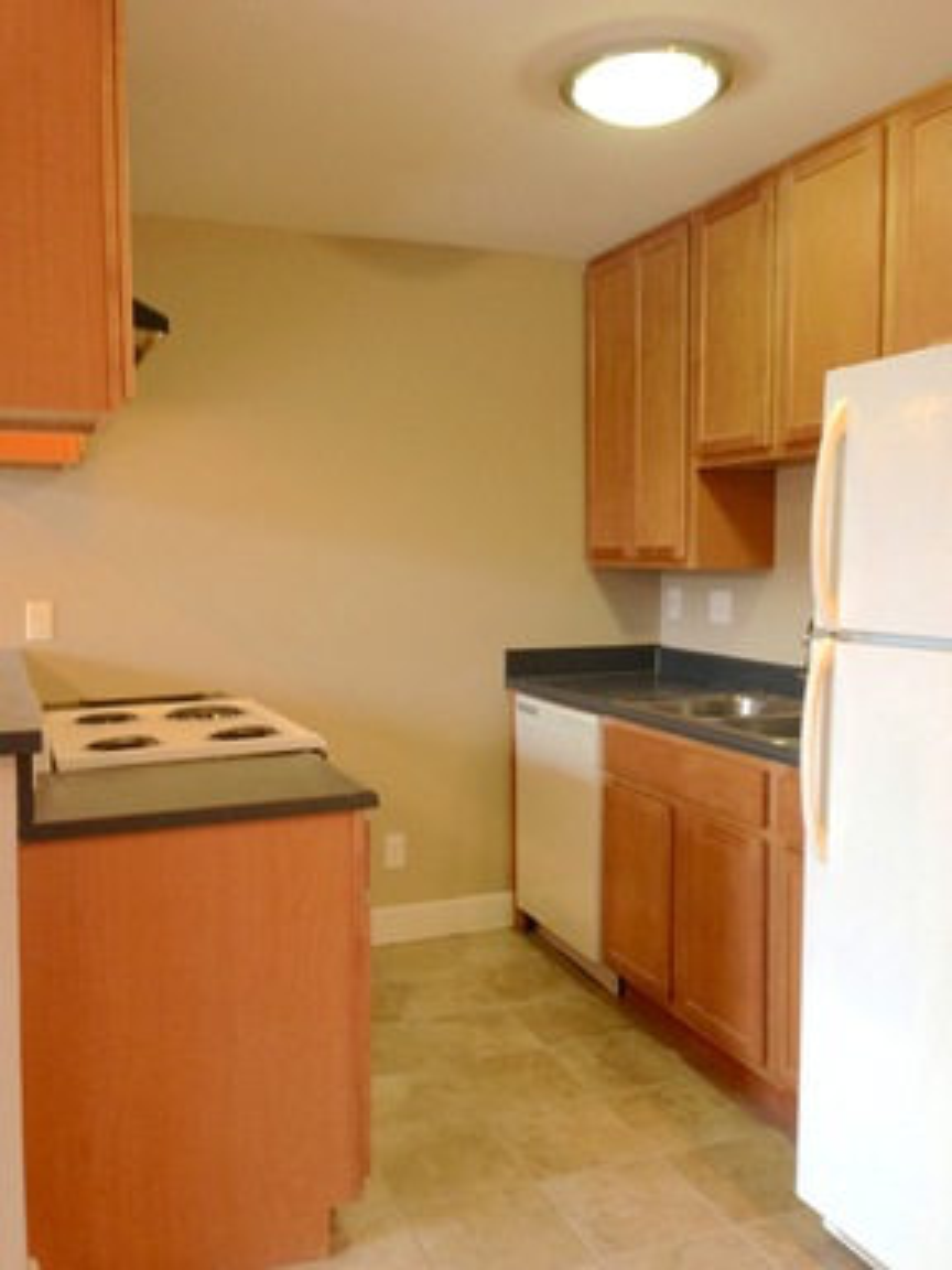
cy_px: 635
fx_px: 1210
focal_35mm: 33
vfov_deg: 55.4
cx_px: 476
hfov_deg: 42.9
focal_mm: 4.13
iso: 125
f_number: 2.4
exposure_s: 1/20
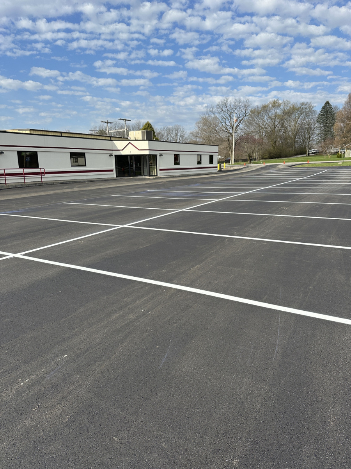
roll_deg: +1.8
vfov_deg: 71.6
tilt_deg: -11.7
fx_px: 324
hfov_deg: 56.8
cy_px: 234
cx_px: 176
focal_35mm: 24
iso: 80
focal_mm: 6.86
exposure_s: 1/3861
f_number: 1.78
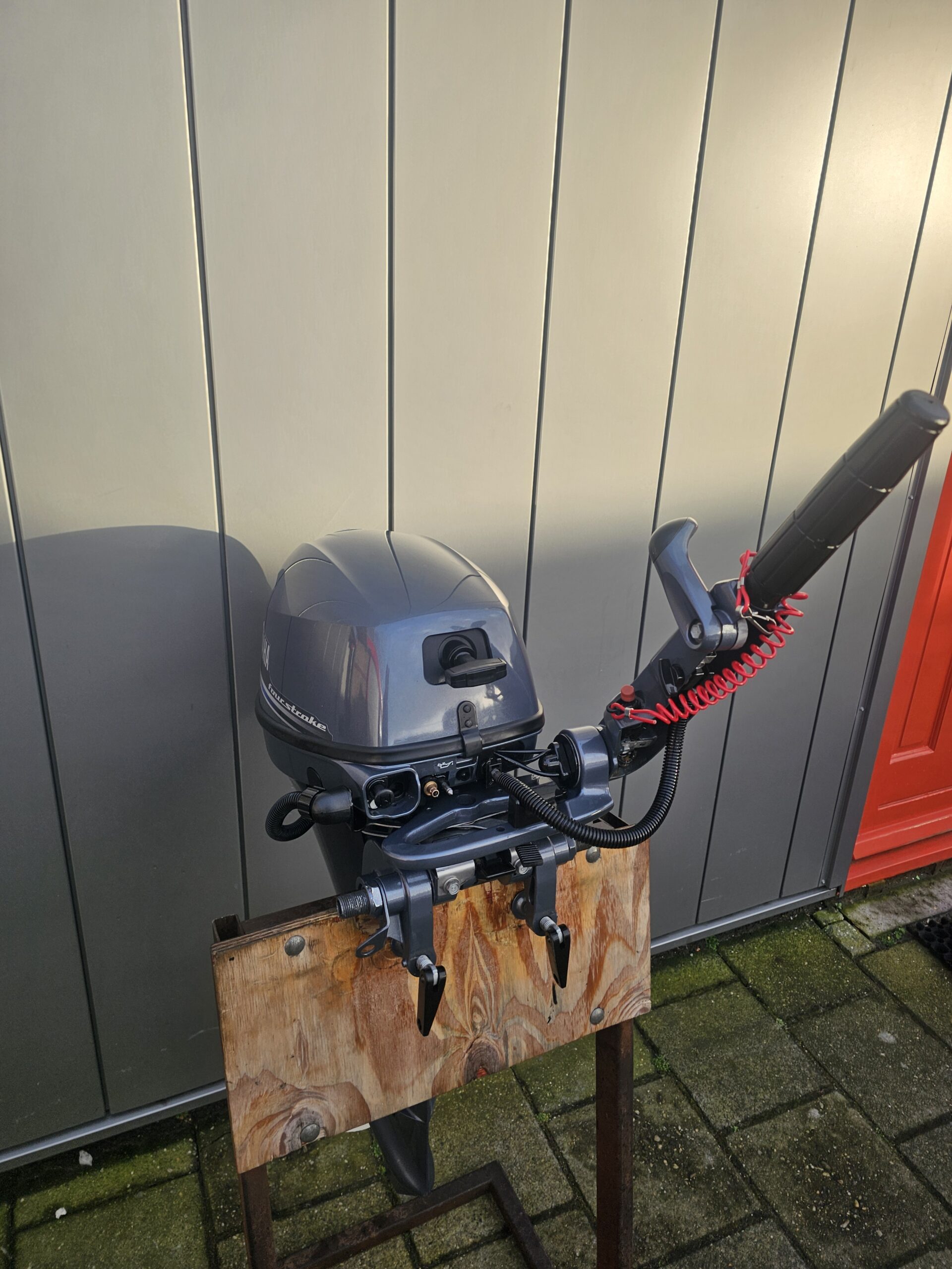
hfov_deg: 58.9
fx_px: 843
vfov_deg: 73.9
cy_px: 634
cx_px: 476
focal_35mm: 23
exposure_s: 1/157
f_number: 1.7
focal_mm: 6.3
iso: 10
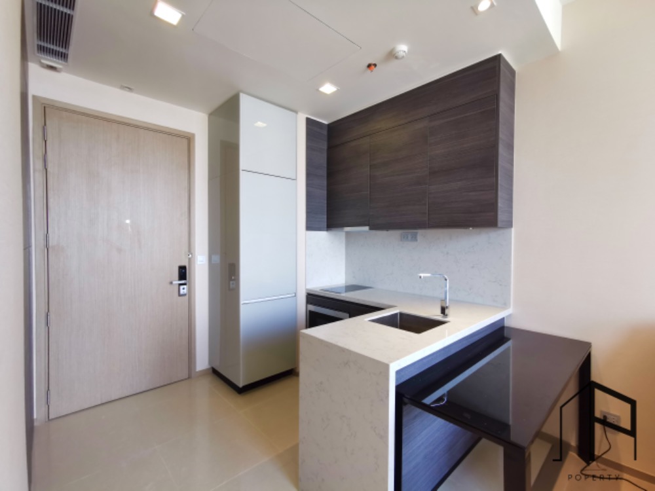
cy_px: 246
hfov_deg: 94.5
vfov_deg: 78.1
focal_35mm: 16
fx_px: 303
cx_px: 328
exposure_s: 1/50
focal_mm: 2.35
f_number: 2.2
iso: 160
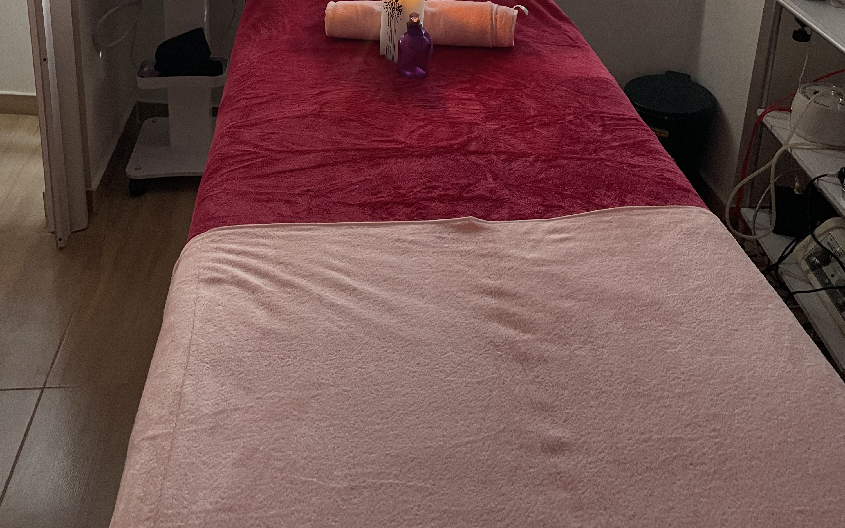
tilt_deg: -17.2
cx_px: 420
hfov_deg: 52.7
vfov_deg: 31.7
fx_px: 852
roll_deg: -1.6
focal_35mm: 37
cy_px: -7
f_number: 1.6
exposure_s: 1/49
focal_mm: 4.2
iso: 200
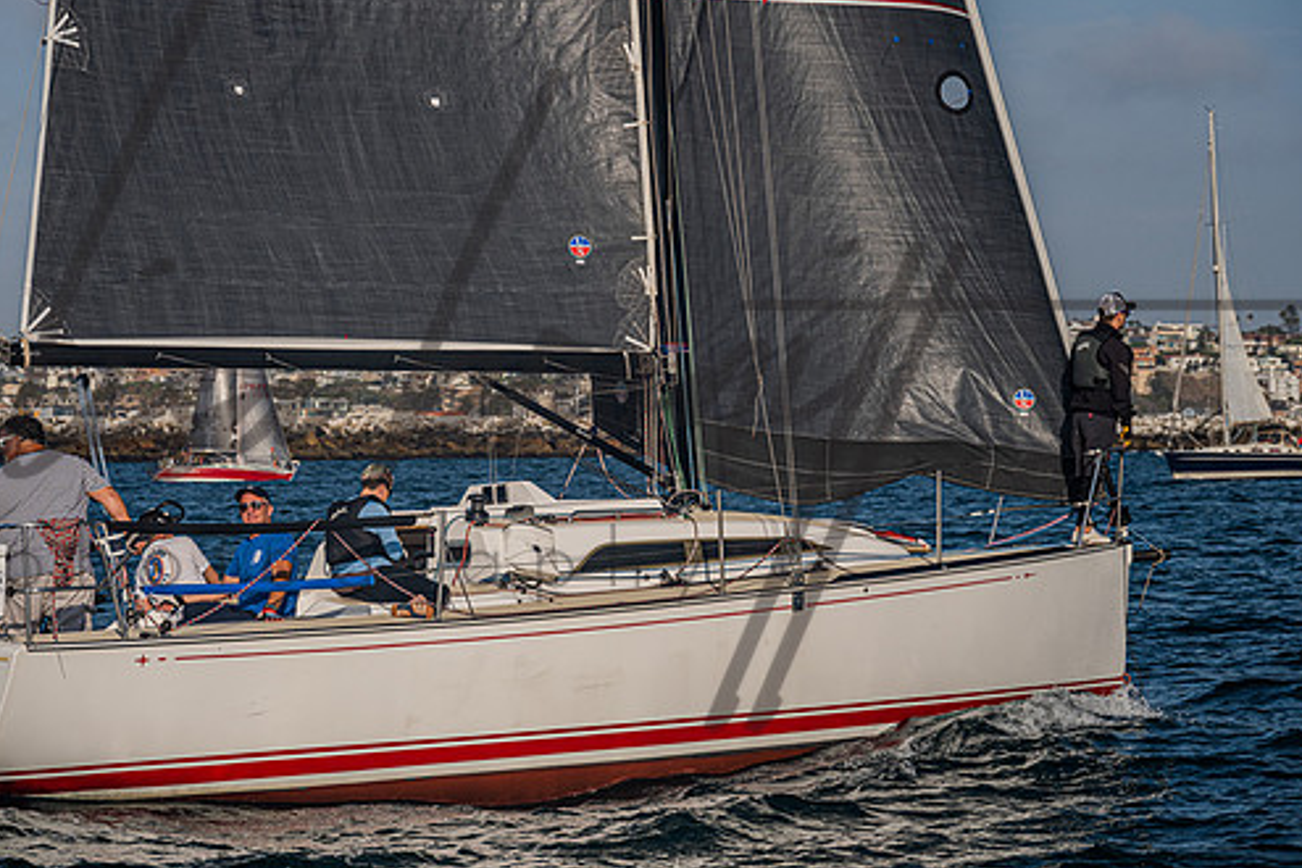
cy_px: 367
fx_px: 4954
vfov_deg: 10.0
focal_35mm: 137
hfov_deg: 15.0
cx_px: 589
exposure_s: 1/2000
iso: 400
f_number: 6.3
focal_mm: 115
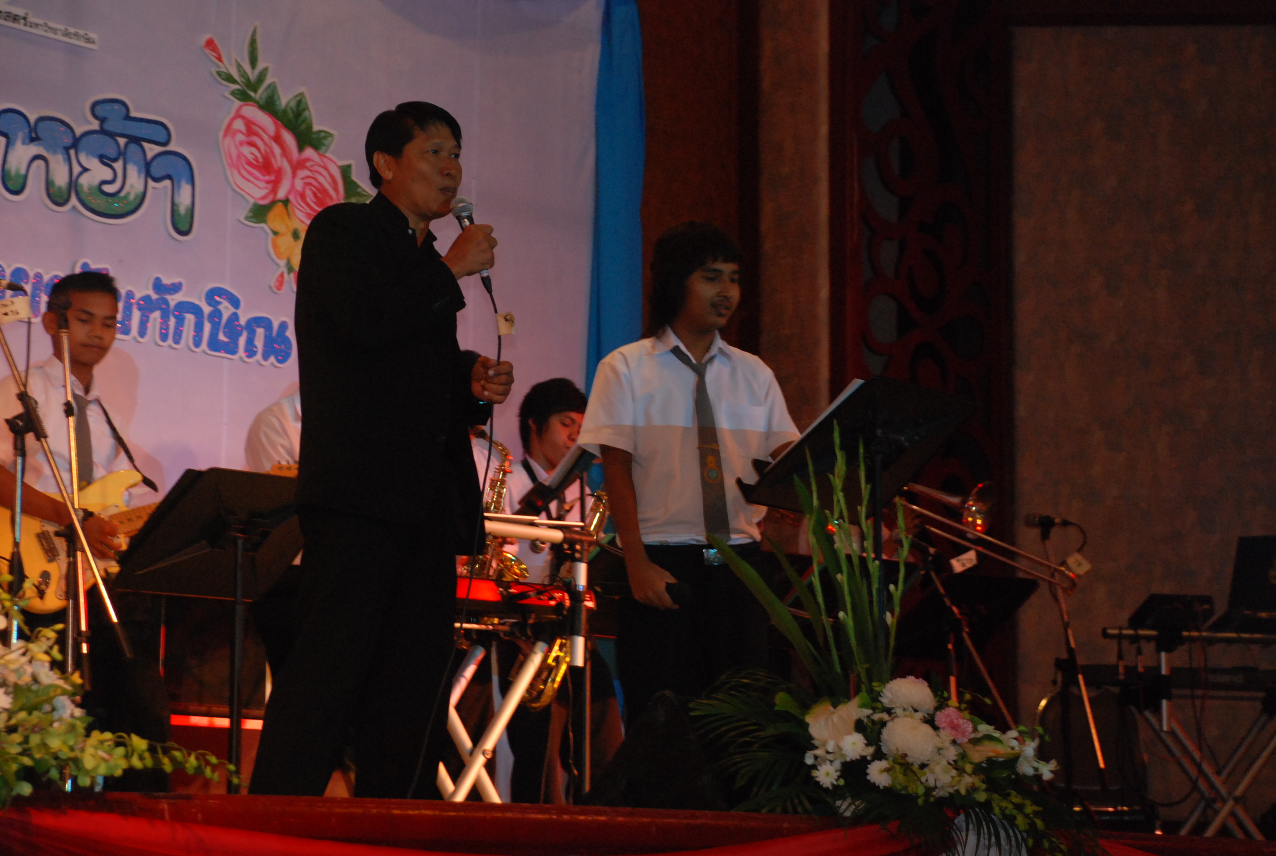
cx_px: 638
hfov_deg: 20.6
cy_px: 428
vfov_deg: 13.9
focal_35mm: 99
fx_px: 3516
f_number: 5.3
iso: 1000
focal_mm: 66
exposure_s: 1/60
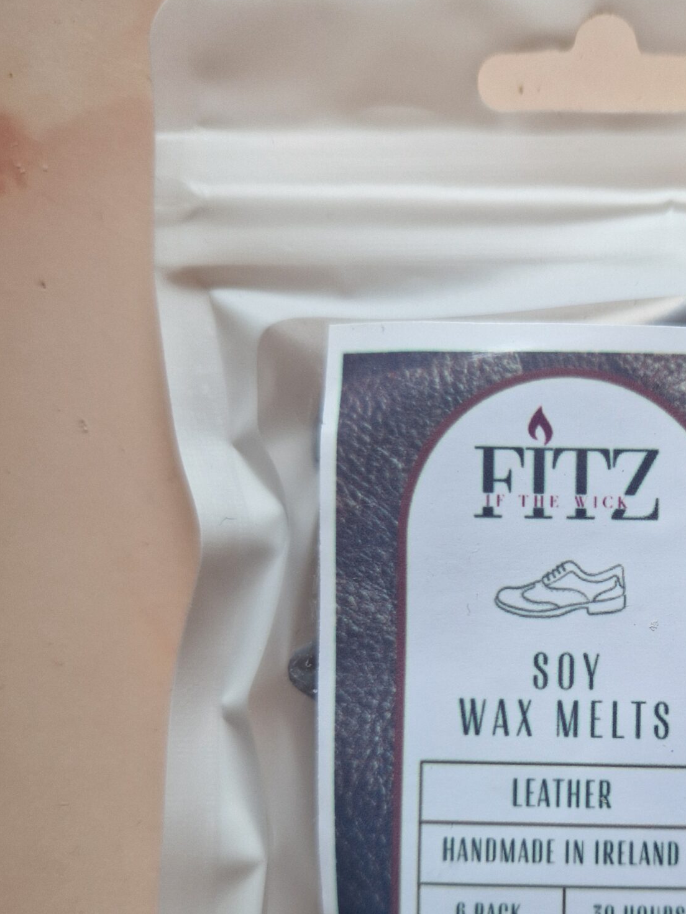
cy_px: 597
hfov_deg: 34.4
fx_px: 1057
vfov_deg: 46.2
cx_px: 585
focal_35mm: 40
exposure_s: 1/100
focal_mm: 5.4
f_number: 1.8
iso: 80
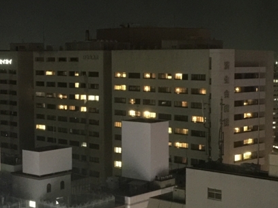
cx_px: 185
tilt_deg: -4.3
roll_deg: -1.1
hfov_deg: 26.5
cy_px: 109
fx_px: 586
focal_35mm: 73
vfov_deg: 20.2
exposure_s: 1/4
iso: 250
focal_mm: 4.15
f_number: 2.2
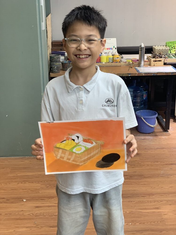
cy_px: 118
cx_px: 88
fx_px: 353
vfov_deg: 36.8
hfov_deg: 28.0
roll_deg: +0.1
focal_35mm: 52
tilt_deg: -18.1
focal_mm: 6
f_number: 2.4
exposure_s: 1/48
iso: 100
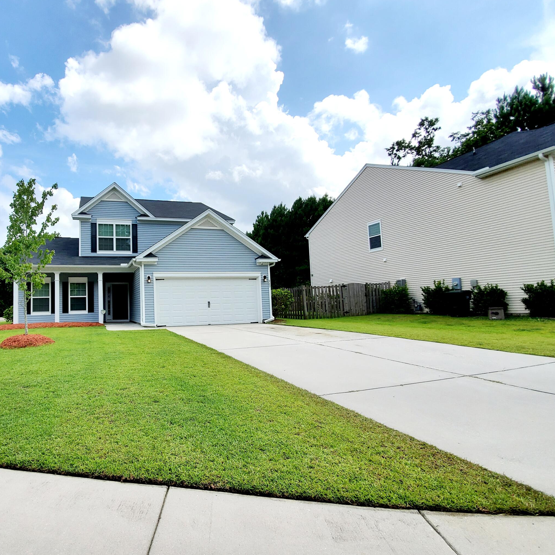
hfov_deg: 79.7
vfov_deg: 84.0
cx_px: 163
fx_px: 308
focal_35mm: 17
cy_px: 283
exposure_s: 1/1429
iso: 50
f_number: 2.2
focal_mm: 1.8
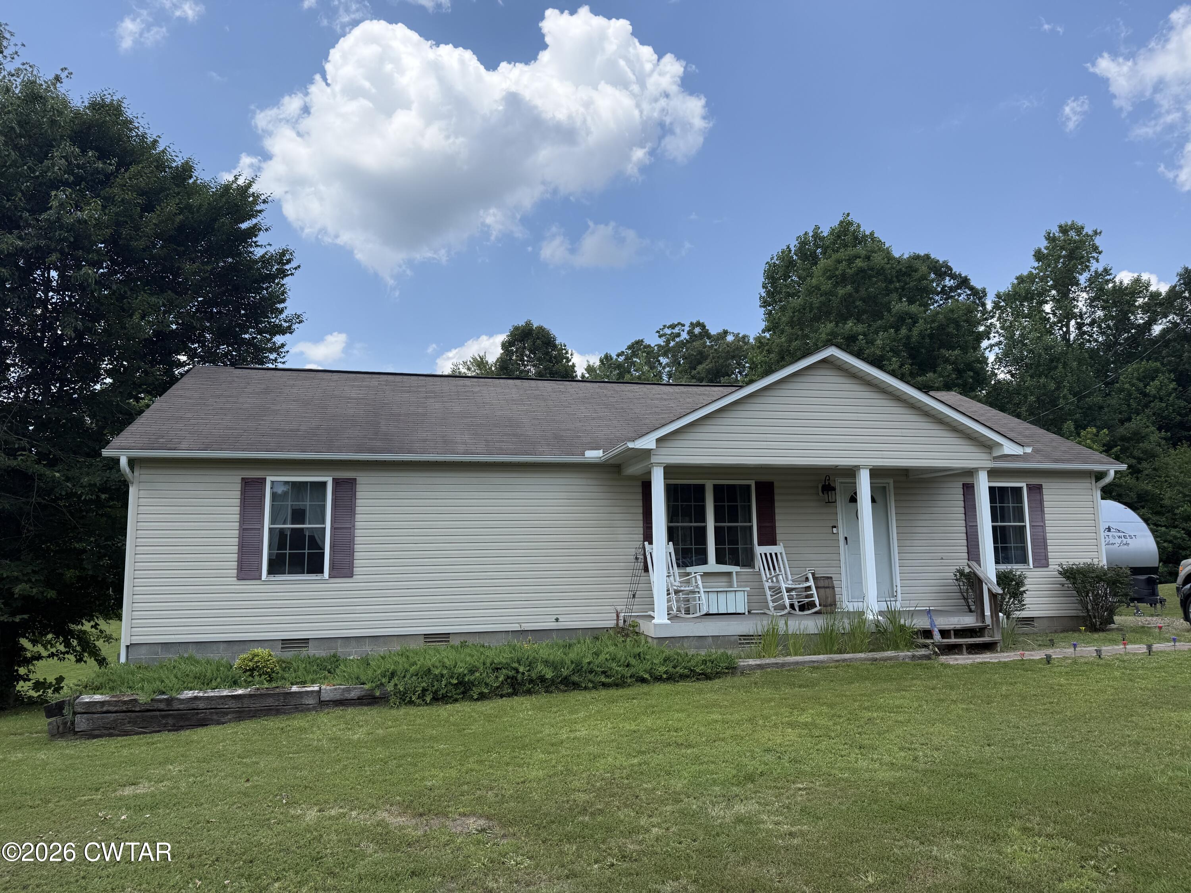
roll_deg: +1.2
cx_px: 596
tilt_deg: +8.5
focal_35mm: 24
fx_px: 826
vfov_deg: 56.8
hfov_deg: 71.6
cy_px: 446
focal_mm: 6.76
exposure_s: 1/4167
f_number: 1.78
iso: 80
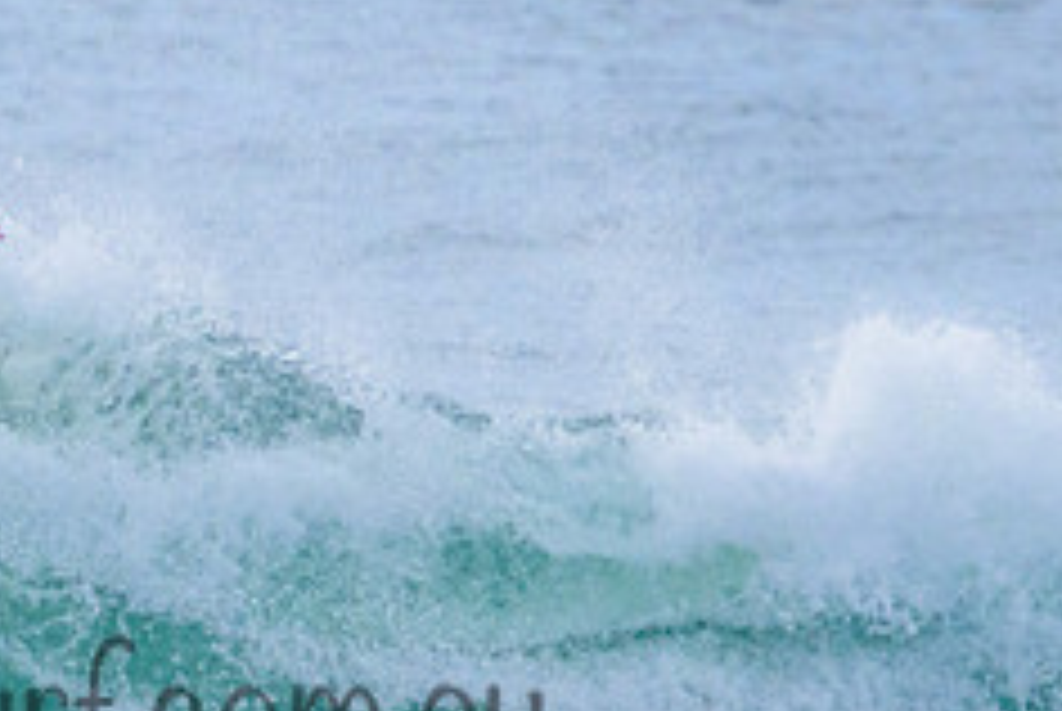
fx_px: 79423
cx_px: -208
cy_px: 443
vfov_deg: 0.5
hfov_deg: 0.8
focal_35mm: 2689
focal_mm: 800
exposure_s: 1/2000
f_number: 11
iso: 1800
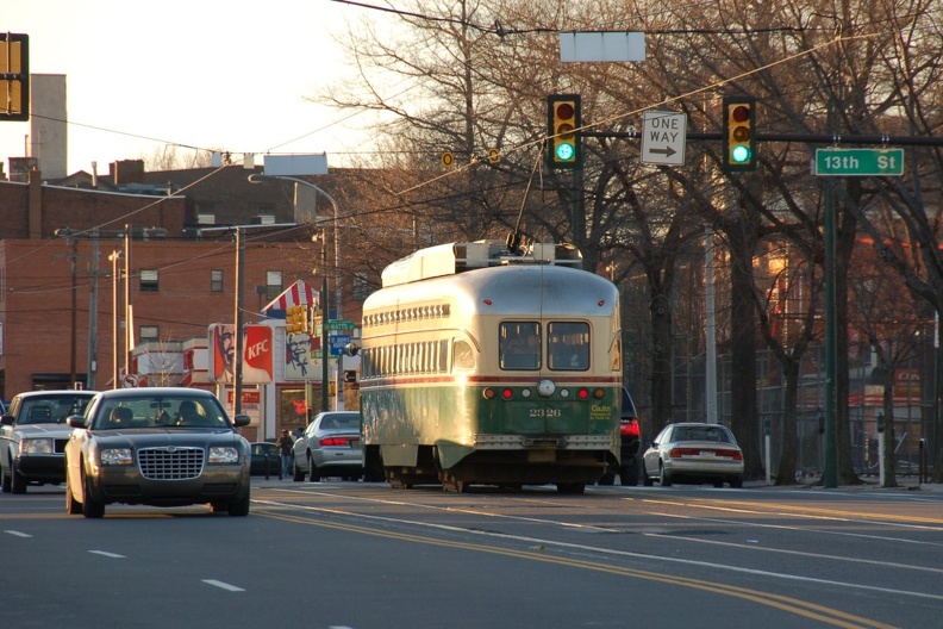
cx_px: 472
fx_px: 6679
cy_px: 314
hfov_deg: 8.1
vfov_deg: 5.4
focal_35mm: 255
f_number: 5.6
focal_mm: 170
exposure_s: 1/100
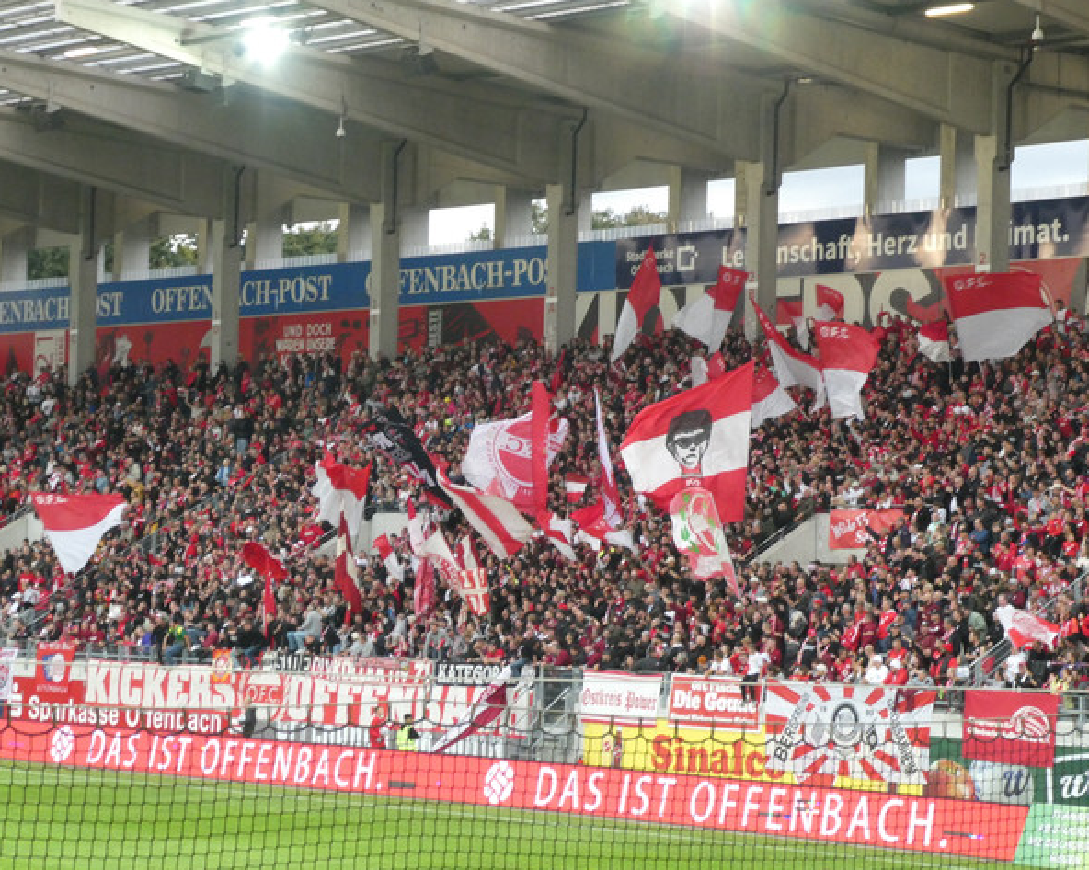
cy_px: 434
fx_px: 3060
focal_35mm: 95
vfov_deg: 16.2
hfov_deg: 20.2
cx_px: 583
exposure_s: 1/80
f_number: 4.9
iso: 500
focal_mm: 16.1
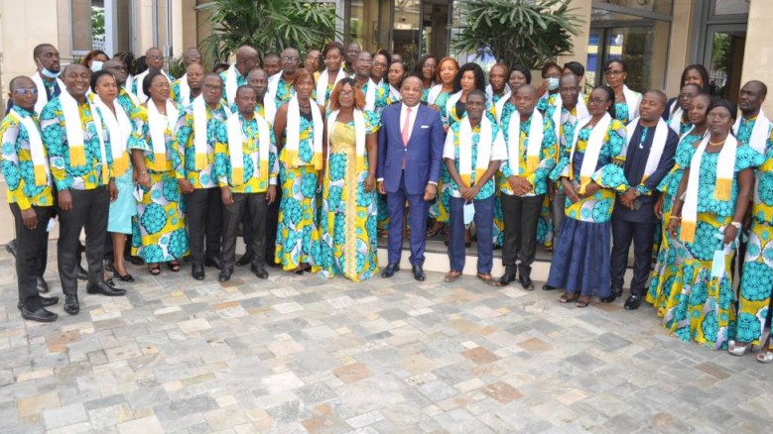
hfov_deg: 66.1
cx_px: 395
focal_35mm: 29
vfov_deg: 40.0
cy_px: 175
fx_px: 594
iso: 500
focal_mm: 18
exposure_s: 1/160
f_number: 3.5
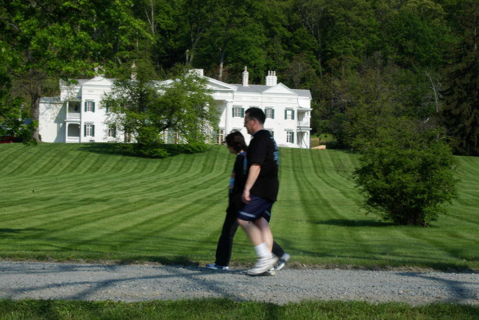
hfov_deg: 24.6
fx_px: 1098
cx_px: 240
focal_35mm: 82
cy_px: 160
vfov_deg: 16.6
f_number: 32
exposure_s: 1/60
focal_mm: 55
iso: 200
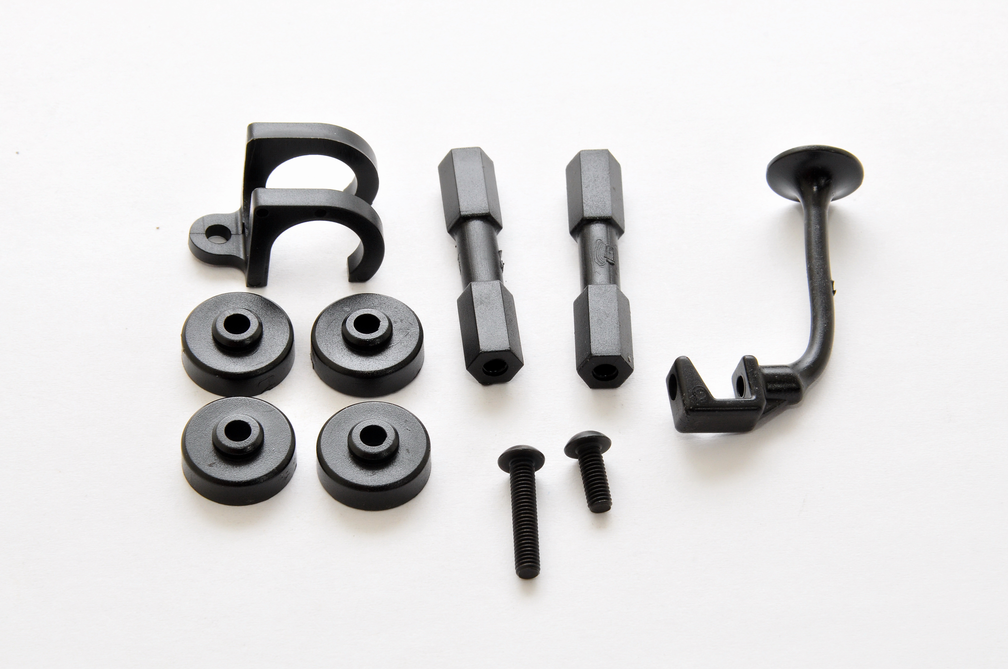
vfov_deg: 4.6
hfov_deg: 6.9
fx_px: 8390
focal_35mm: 300
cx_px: 504
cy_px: 334
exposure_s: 1/60
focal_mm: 200
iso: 400
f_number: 22
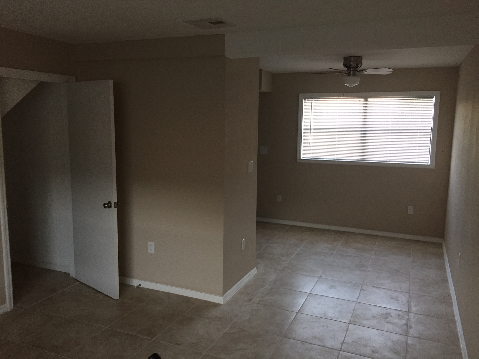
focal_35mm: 29
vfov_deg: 48.2
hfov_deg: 61.7
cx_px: 240
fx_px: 401
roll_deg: -1.1
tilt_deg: -8.0
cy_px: 180
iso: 160
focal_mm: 4.15
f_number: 2.2
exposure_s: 1/30
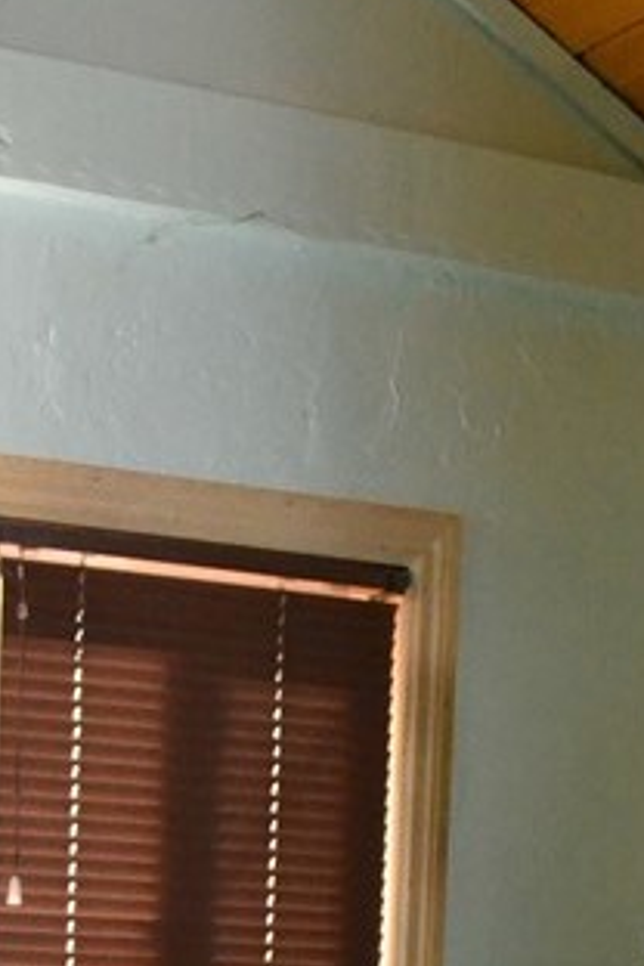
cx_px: -80
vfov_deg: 19.1
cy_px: 1443
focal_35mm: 94
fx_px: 2522
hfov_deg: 14.2
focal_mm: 18
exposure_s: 1/200
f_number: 5.6
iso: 3200
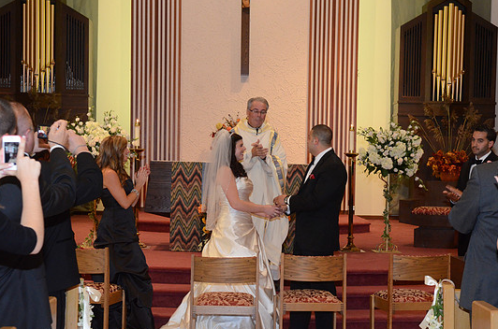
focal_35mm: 74
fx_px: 1015
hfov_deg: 27.6
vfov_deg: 18.4
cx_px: 268
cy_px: 178
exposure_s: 1/60
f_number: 5.6
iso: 2500
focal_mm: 45
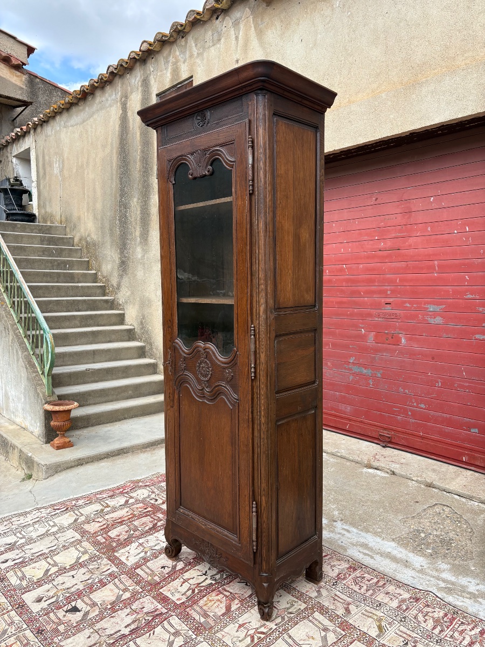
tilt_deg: -4.0
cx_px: 242
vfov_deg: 67.3
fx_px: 486
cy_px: 324
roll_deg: -0.9
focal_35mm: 26
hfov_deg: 53.1
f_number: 1.6
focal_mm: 5.96
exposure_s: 1/907
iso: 50
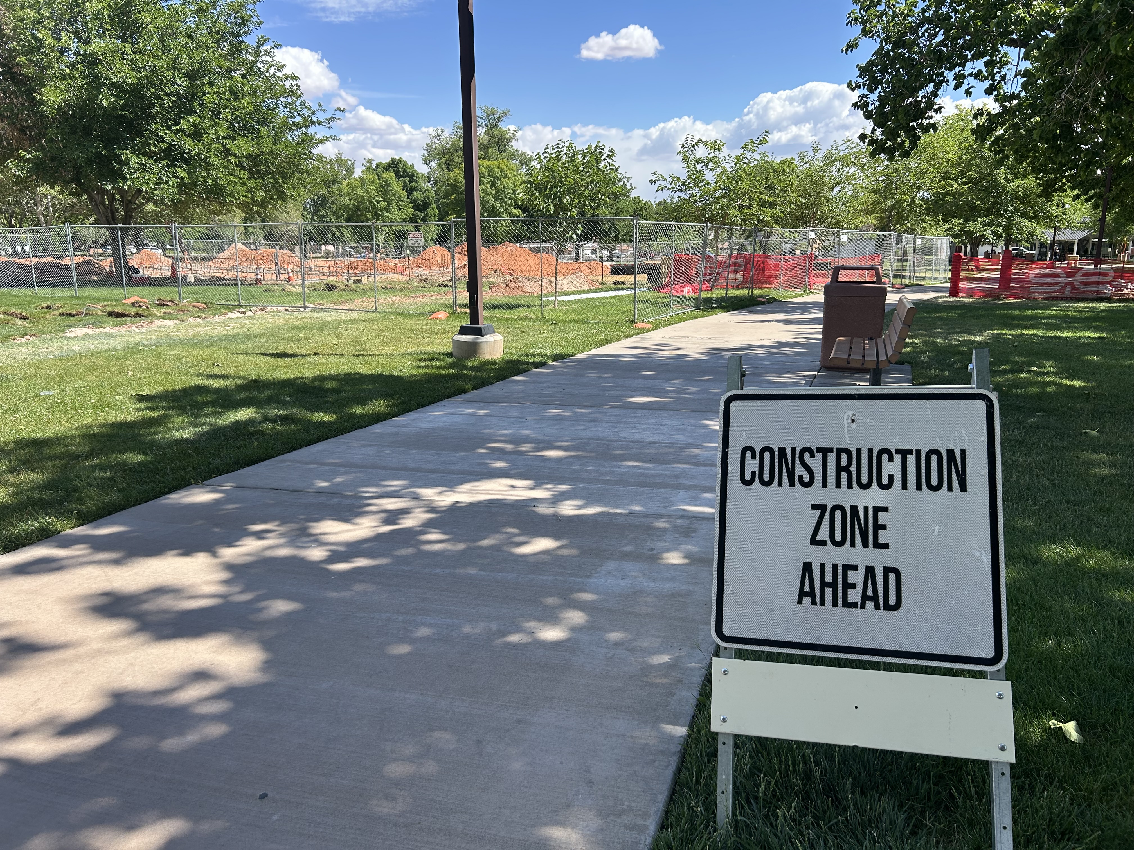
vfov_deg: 53.1
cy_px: 425
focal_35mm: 26
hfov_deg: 67.3
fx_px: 852
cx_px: 567
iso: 50
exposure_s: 1/2008
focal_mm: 5.7
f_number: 1.5
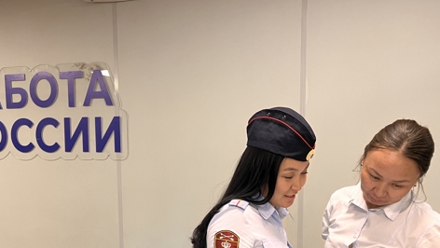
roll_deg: +1.0
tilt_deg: -7.5
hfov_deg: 50.4
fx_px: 467
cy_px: 225
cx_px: 210
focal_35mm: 40
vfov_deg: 28.6
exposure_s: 1/50
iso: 125
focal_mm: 5.1
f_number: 1.6
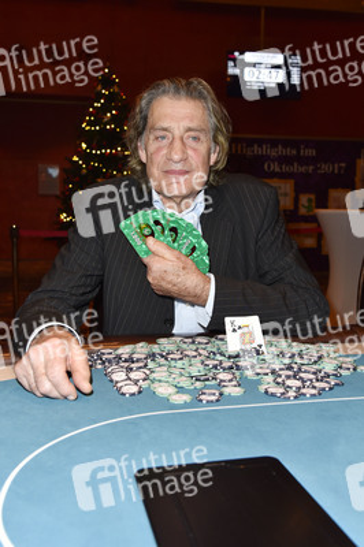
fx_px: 517
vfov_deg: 55.8
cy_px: 274
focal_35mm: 34
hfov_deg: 38.8
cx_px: 182
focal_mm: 34
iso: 800
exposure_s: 1/50
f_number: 5.6
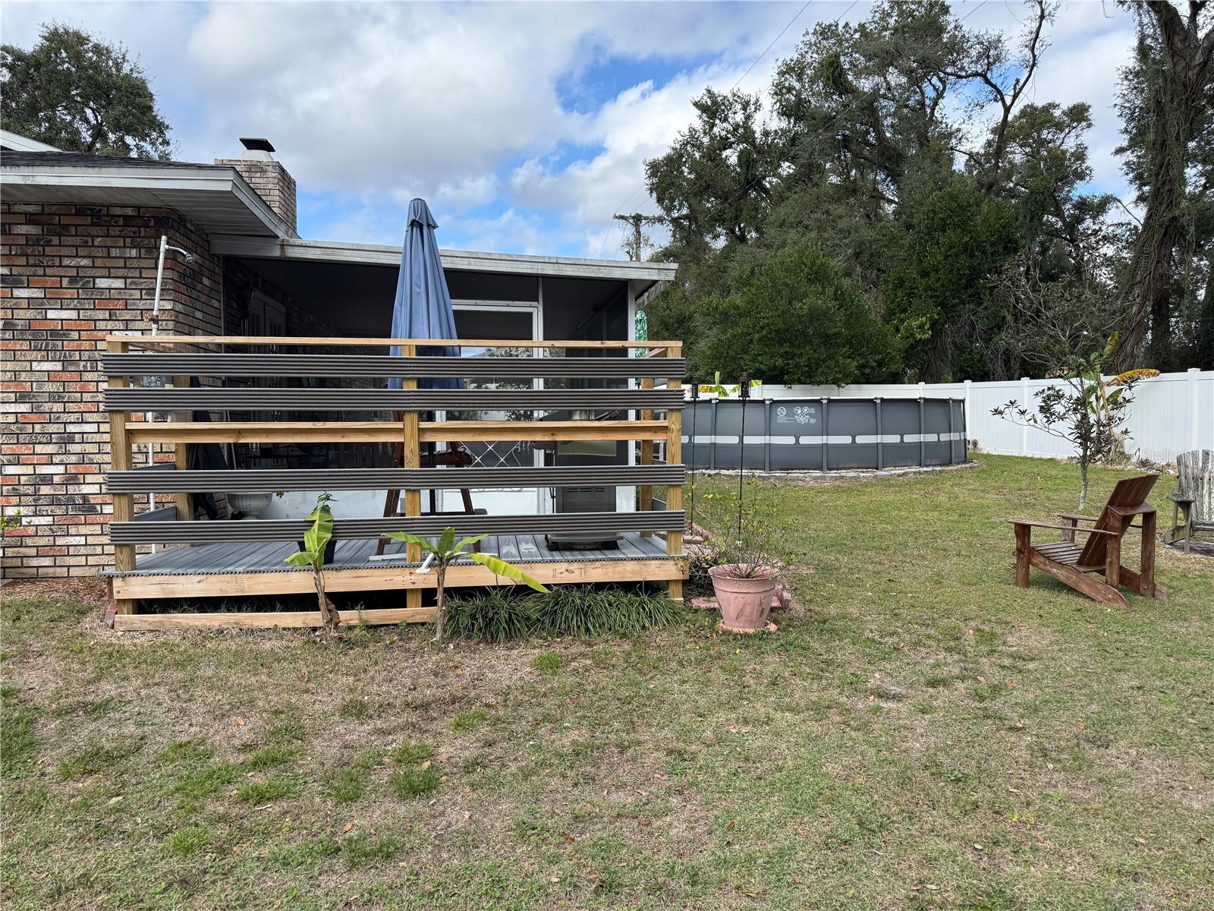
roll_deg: +0.1
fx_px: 842
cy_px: 456
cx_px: 607
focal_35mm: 24
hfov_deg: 71.6
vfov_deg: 56.8
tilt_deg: -1.7
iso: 100
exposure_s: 1/2169
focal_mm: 6.76
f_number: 1.78
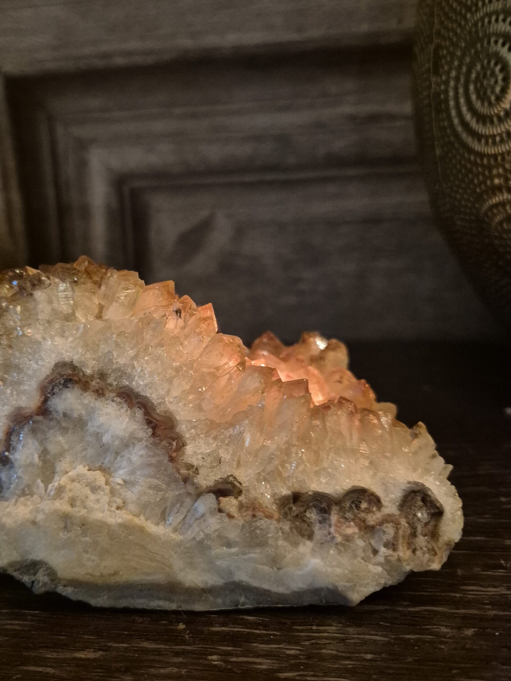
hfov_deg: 44.9
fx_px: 610
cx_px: 179
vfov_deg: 58.0
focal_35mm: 31
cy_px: 403
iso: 2000
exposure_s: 1/50
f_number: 1.8
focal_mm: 5.4
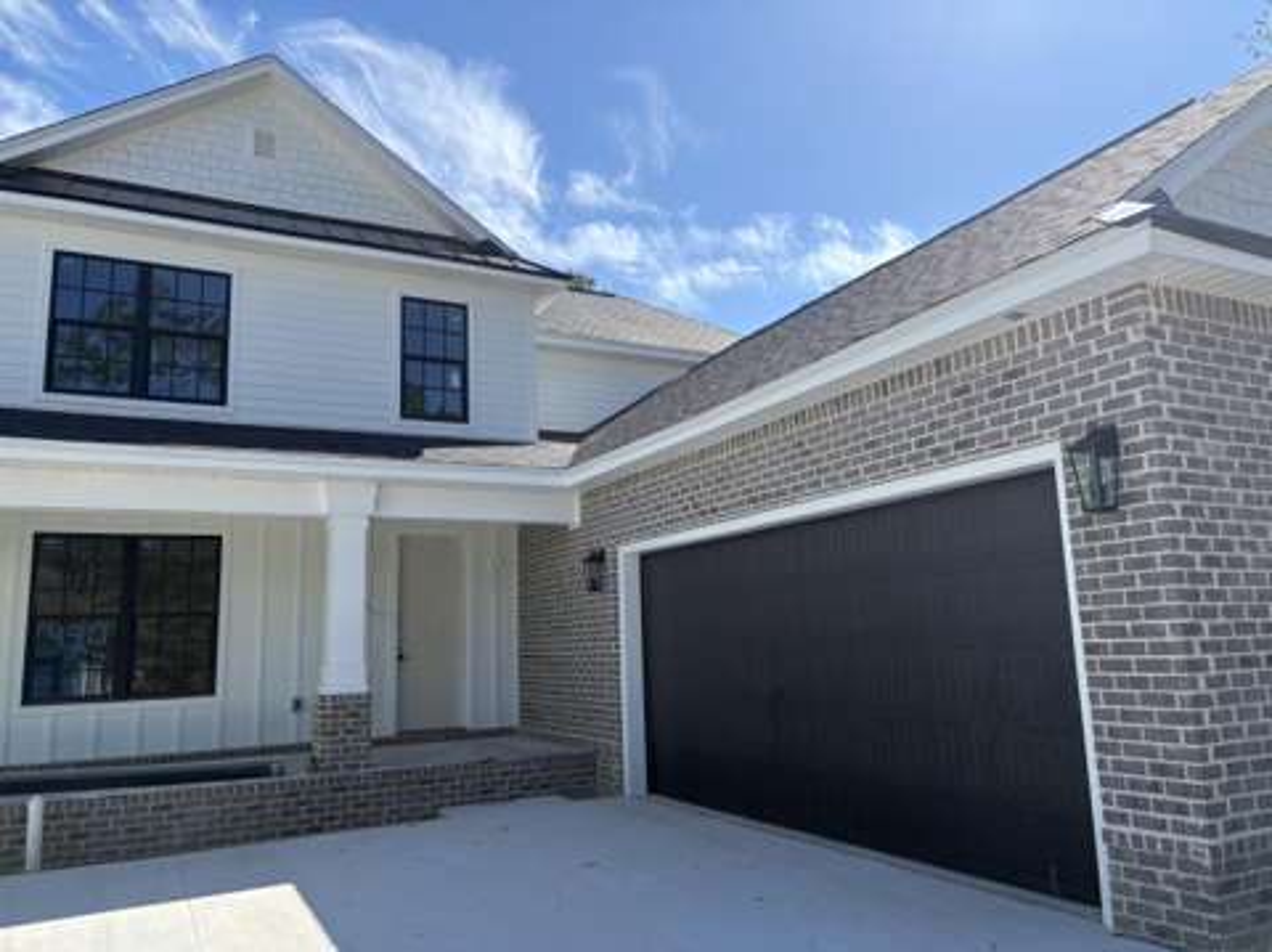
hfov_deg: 67.4
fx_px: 954
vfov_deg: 53.0
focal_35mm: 26
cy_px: 476
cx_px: 636
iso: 50
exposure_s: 1/3125
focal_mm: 5.96
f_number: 1.6
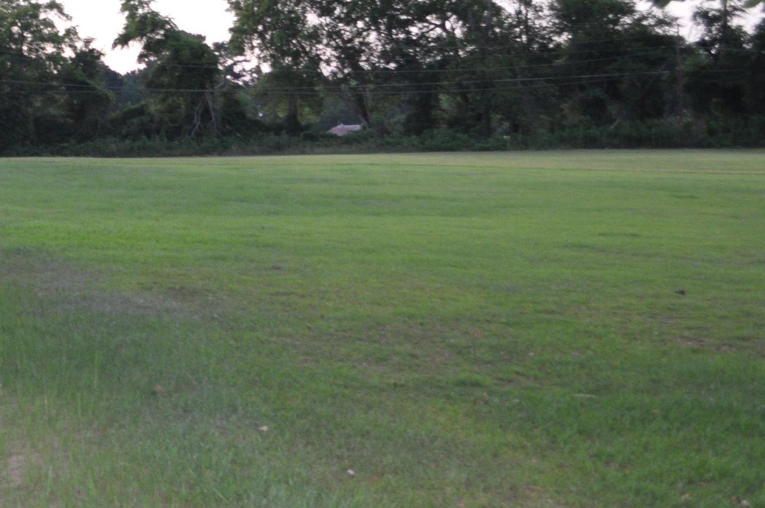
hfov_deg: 29.6
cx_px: 23
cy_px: 167
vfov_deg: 21.1
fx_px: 1358
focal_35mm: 64
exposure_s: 1/30
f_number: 3.5
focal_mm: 18
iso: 220
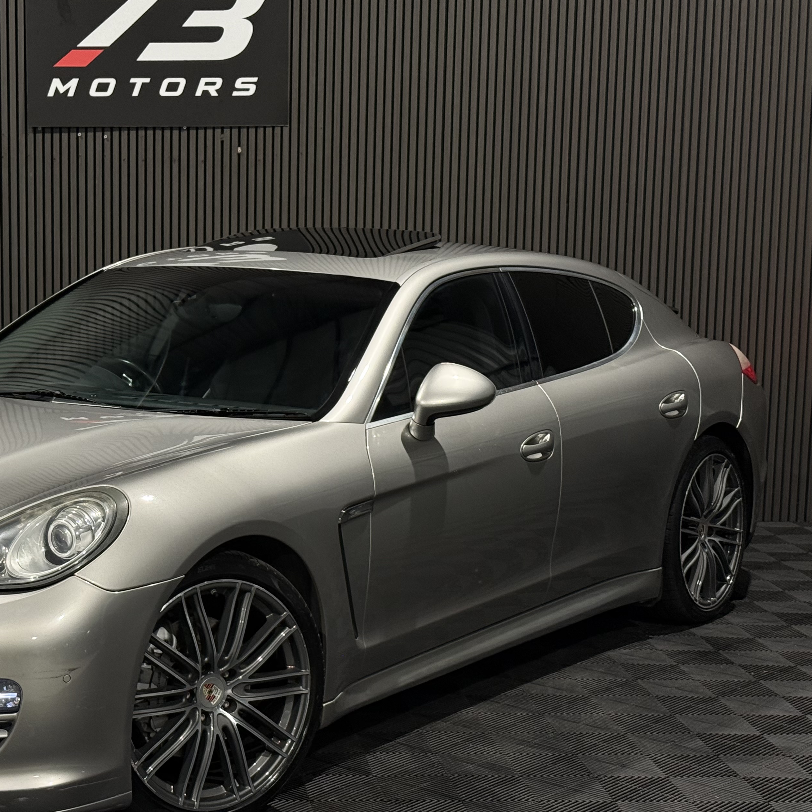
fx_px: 1805
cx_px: 174
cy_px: 435
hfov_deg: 25.0
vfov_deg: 25.4
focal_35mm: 68
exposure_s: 1/50
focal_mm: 6.76
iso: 100
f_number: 1.78
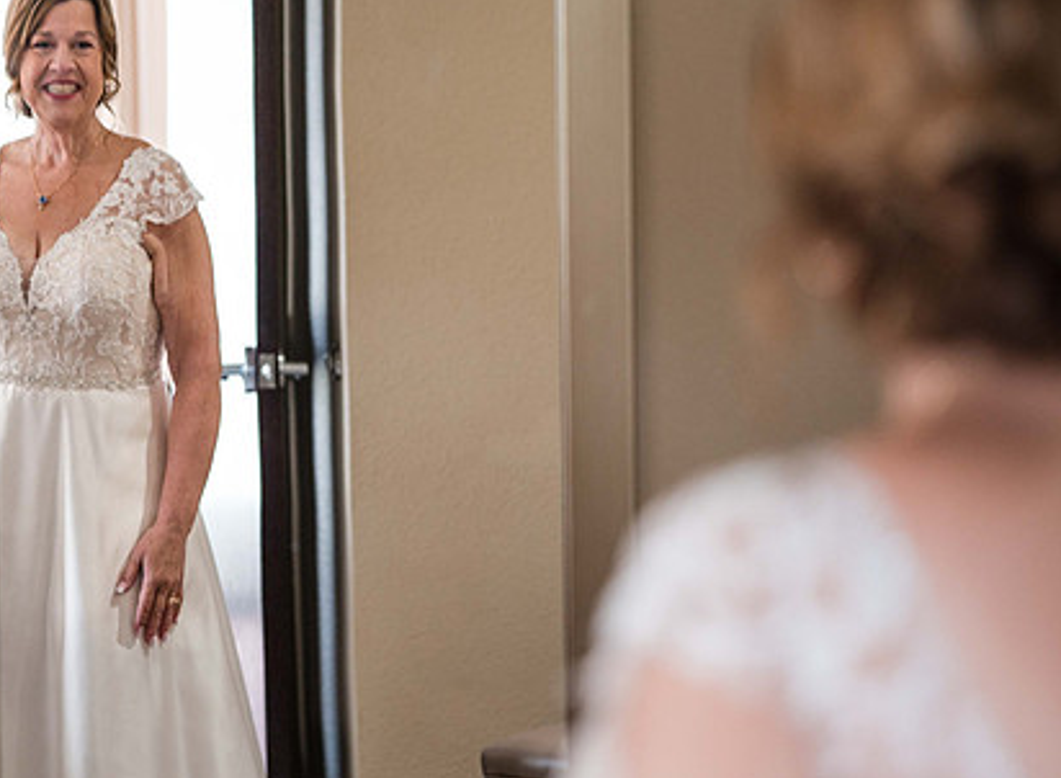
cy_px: 166
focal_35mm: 161
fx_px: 4895
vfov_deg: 9.1
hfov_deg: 12.3
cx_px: 107
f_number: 2
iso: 320
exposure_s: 1/125
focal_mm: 85
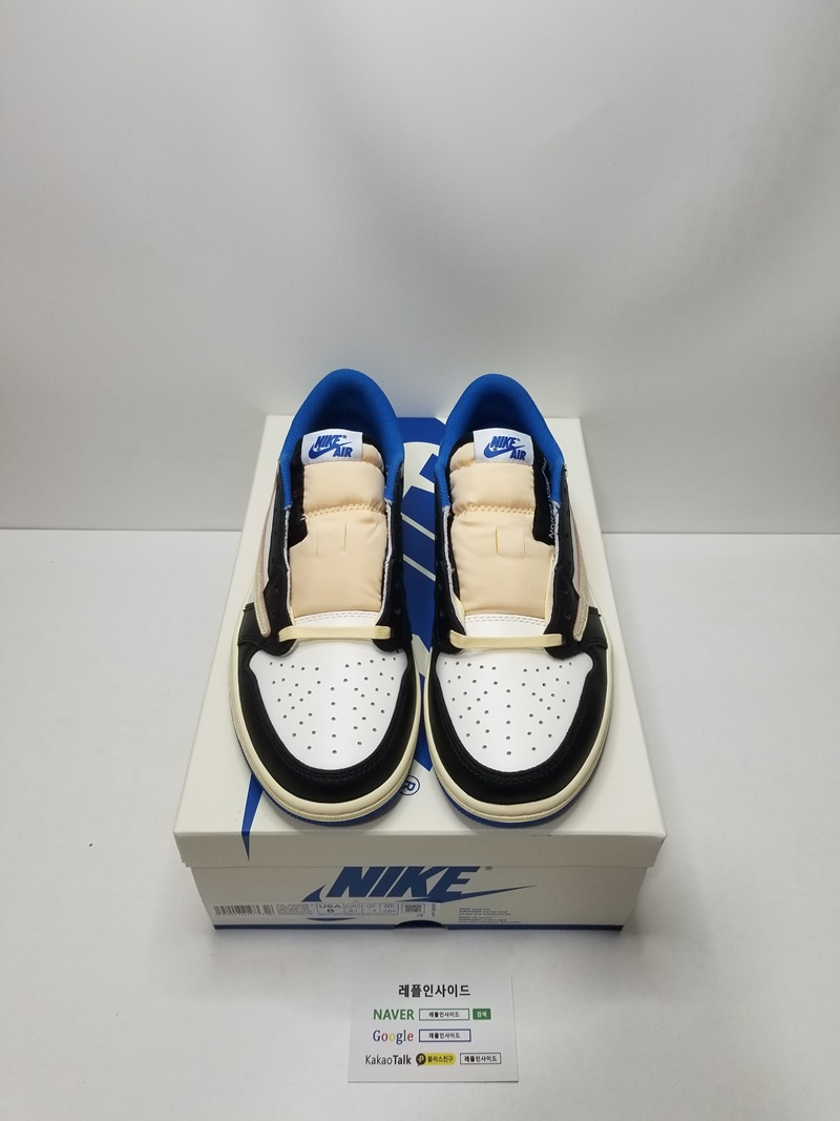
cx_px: 420
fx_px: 841
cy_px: 560
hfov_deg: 53.1
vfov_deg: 67.3
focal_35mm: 26
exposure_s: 1/120
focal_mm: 4.25
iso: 64
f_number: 1.7
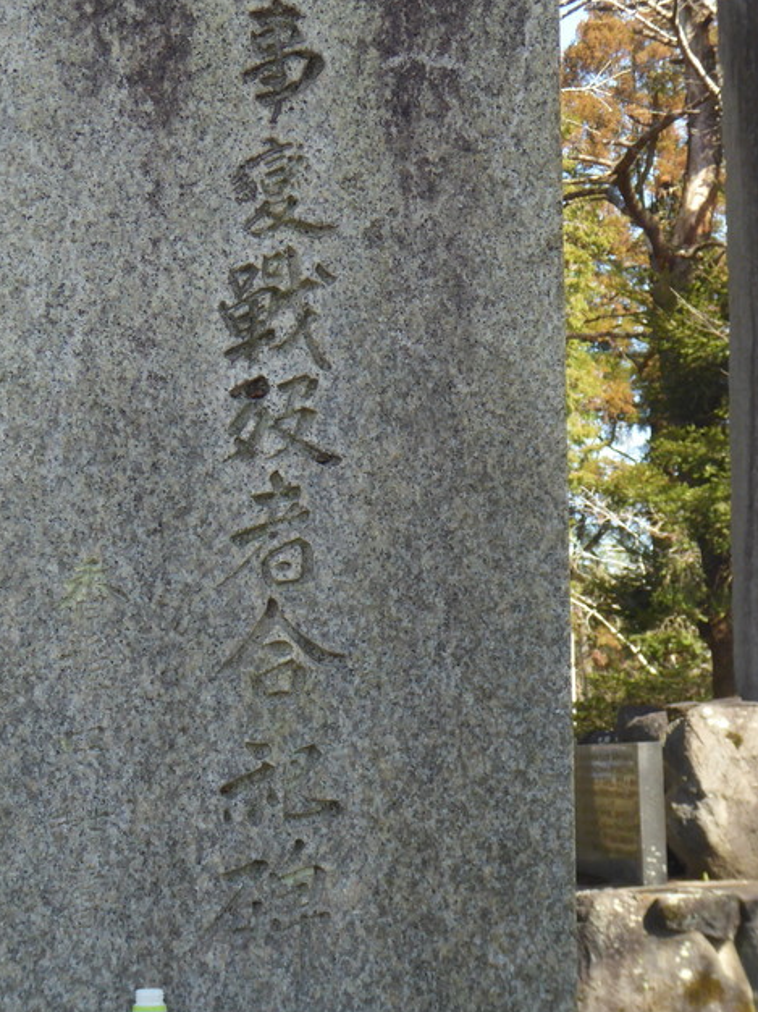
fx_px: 2746
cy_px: 488
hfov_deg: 15.7
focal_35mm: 94
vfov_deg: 20.9
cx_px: 310
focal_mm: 8.4
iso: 100
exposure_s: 1/200
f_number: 4
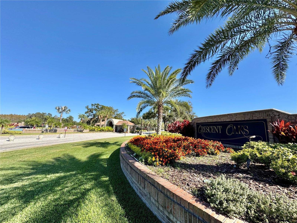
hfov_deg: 102.1
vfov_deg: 85.7
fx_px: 120
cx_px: 148
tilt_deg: +9.3
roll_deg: -2.0
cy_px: 112
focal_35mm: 14
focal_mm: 2.22
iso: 50
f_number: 2.2
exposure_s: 1/1420
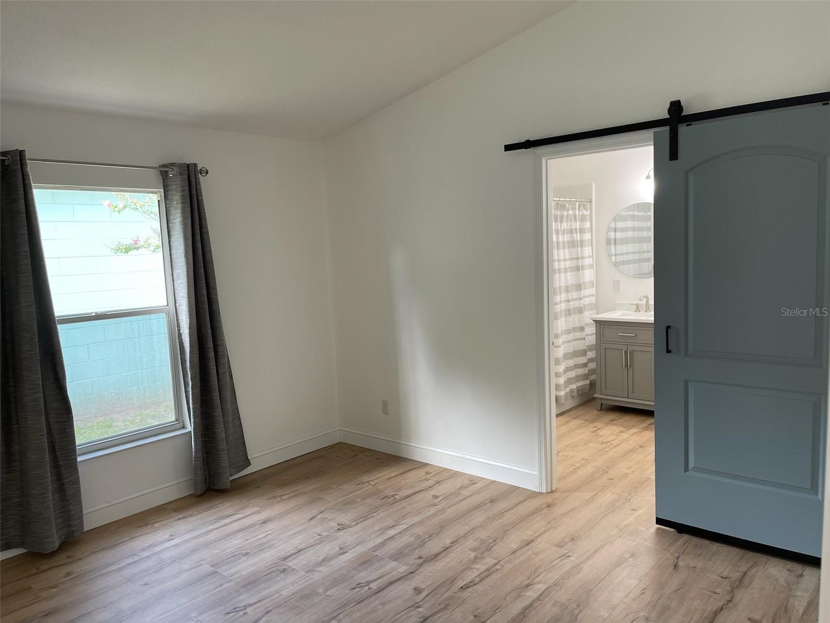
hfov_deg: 67.3
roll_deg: +2.6
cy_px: 312
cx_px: 415
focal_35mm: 26
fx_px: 623
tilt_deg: -6.8
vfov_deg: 53.1
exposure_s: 1/60
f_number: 1.6
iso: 64
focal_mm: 5.1
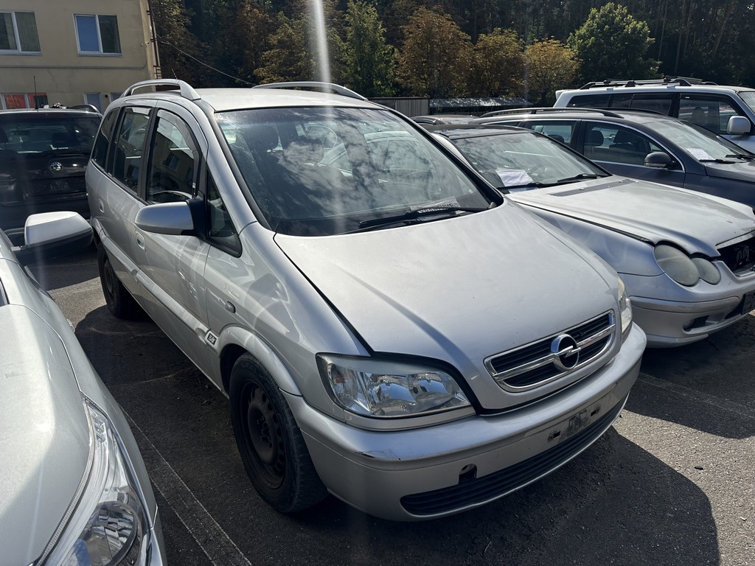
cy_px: 283
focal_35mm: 24
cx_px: 378
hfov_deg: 71.6
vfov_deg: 56.8
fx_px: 523
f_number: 1.78
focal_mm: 6.86
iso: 80
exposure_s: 1/9709
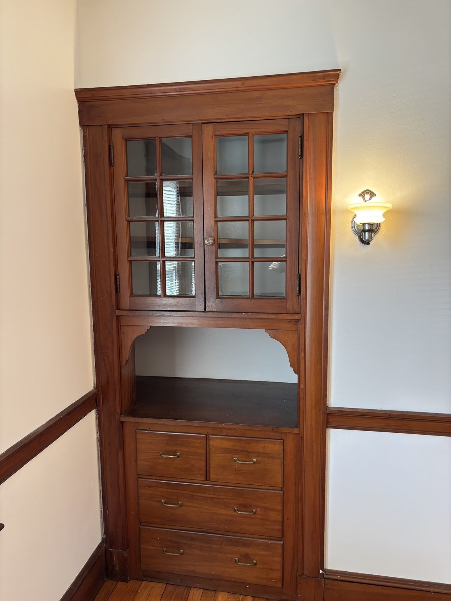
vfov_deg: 67.3
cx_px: 226
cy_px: 300
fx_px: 452
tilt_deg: -8.3
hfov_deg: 53.1
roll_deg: -1.0
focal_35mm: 26
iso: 100
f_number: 1.6
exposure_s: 1/120
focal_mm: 5.96
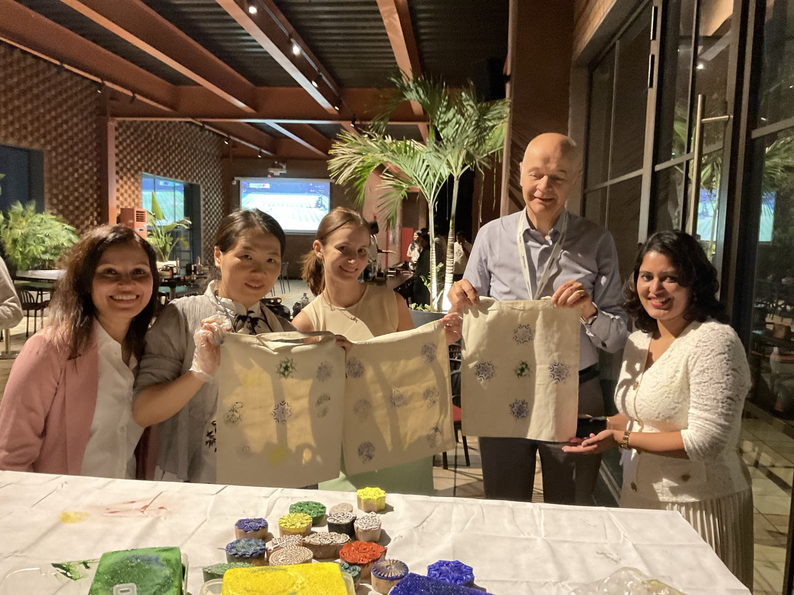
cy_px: 298
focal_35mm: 29
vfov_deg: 48.2
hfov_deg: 61.7
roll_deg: -1.7
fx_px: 665
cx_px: 397
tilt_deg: -2.5
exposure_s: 1/25
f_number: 1.8
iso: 400
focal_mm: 3
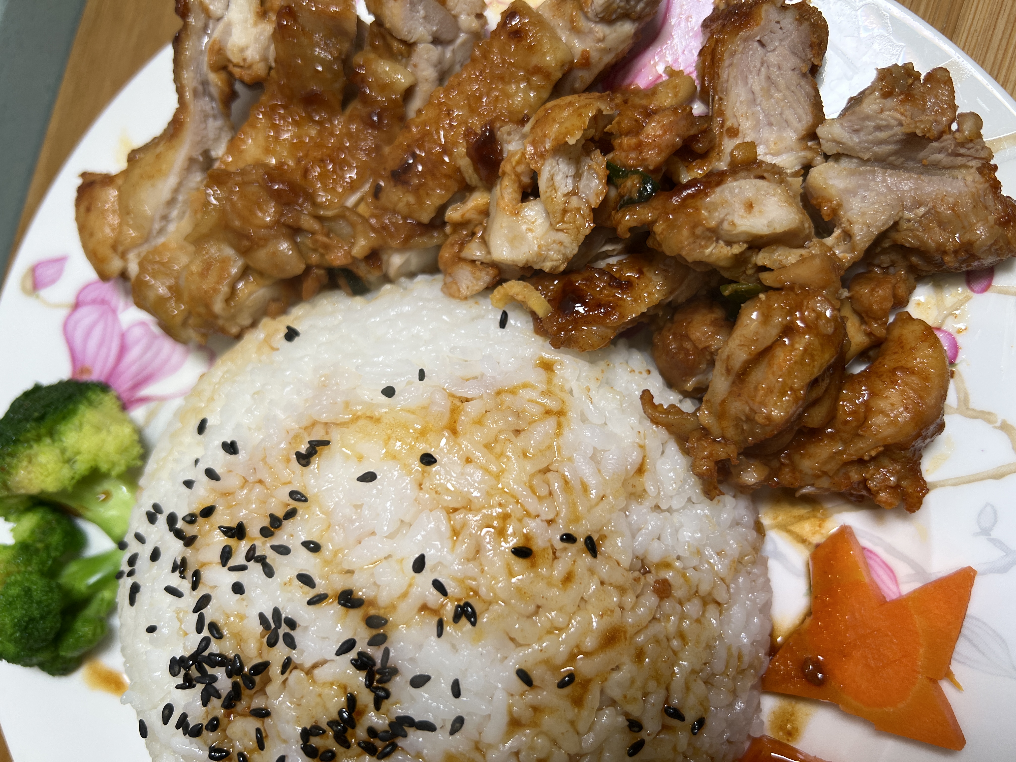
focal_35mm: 26
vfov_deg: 53.1
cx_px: 508
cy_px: 381
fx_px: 763
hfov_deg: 67.3
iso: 40
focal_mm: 5.7
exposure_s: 1/140
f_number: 1.5
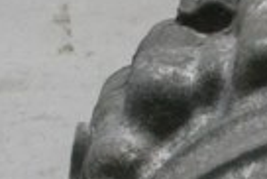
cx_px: 624
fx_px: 2680
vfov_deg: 3.8
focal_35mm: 361
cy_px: 361
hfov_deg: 5.5
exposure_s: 1/160
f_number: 10
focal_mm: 32
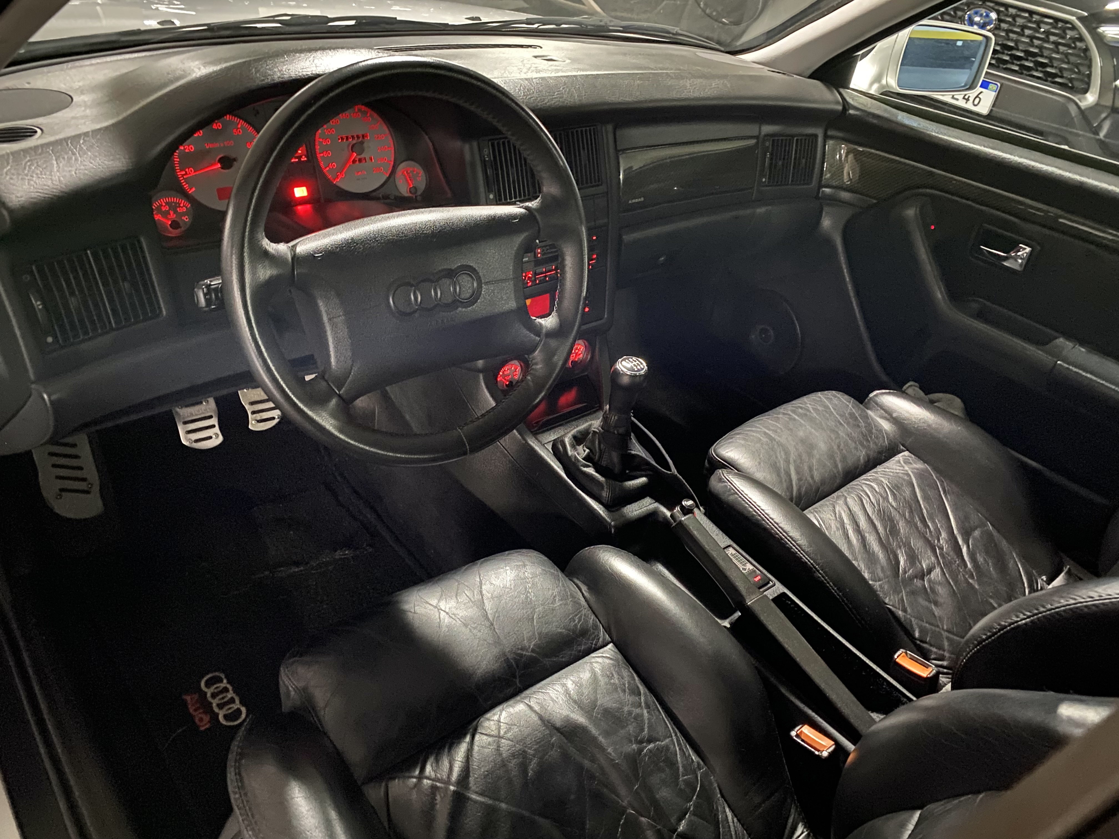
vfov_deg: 53.1
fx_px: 840
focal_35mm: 26
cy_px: 420
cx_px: 560
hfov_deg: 67.3
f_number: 1.8
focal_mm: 4.25
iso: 640
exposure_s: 1/4
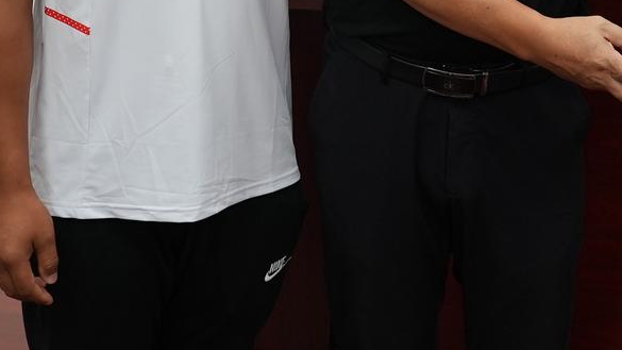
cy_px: -211
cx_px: 537
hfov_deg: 24.2
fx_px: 1418
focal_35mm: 86
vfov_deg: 13.1
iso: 1600
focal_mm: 30
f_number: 2.8
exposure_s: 1/320
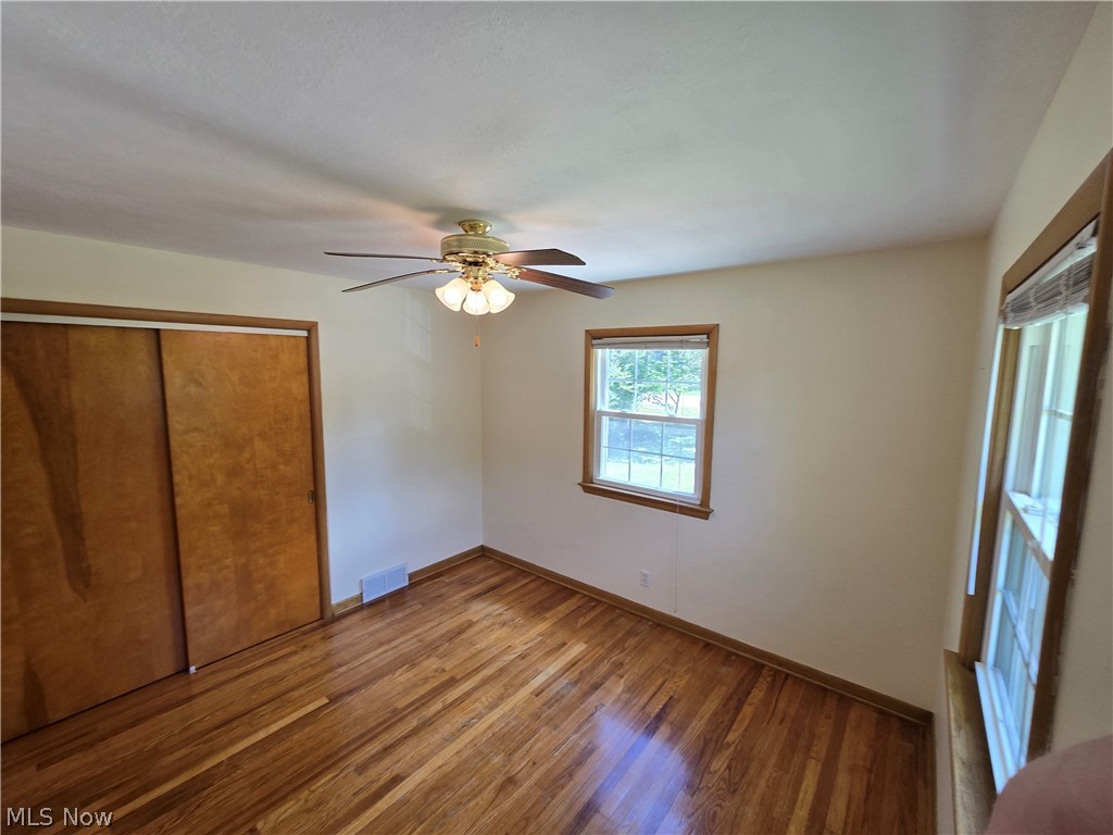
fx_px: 418
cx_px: 556
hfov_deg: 106.2
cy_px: 418
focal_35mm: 13
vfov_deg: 89.9
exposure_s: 1/60
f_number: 2.2
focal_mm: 2.2
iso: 50
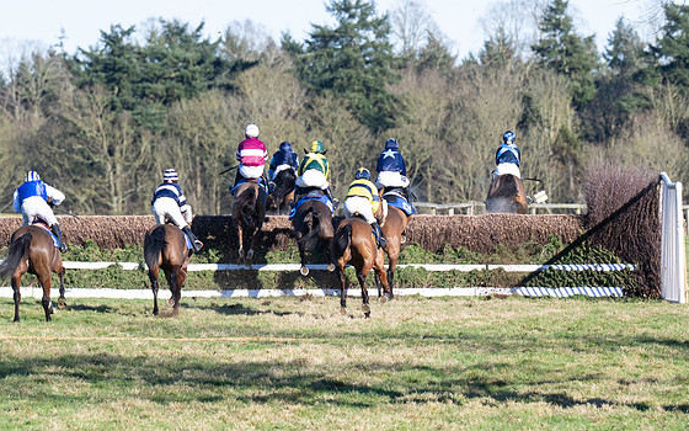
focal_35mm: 405
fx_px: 7605
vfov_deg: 3.2
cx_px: 451
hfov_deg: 5.2
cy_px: 258
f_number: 5
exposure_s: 1/1250
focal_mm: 200
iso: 400
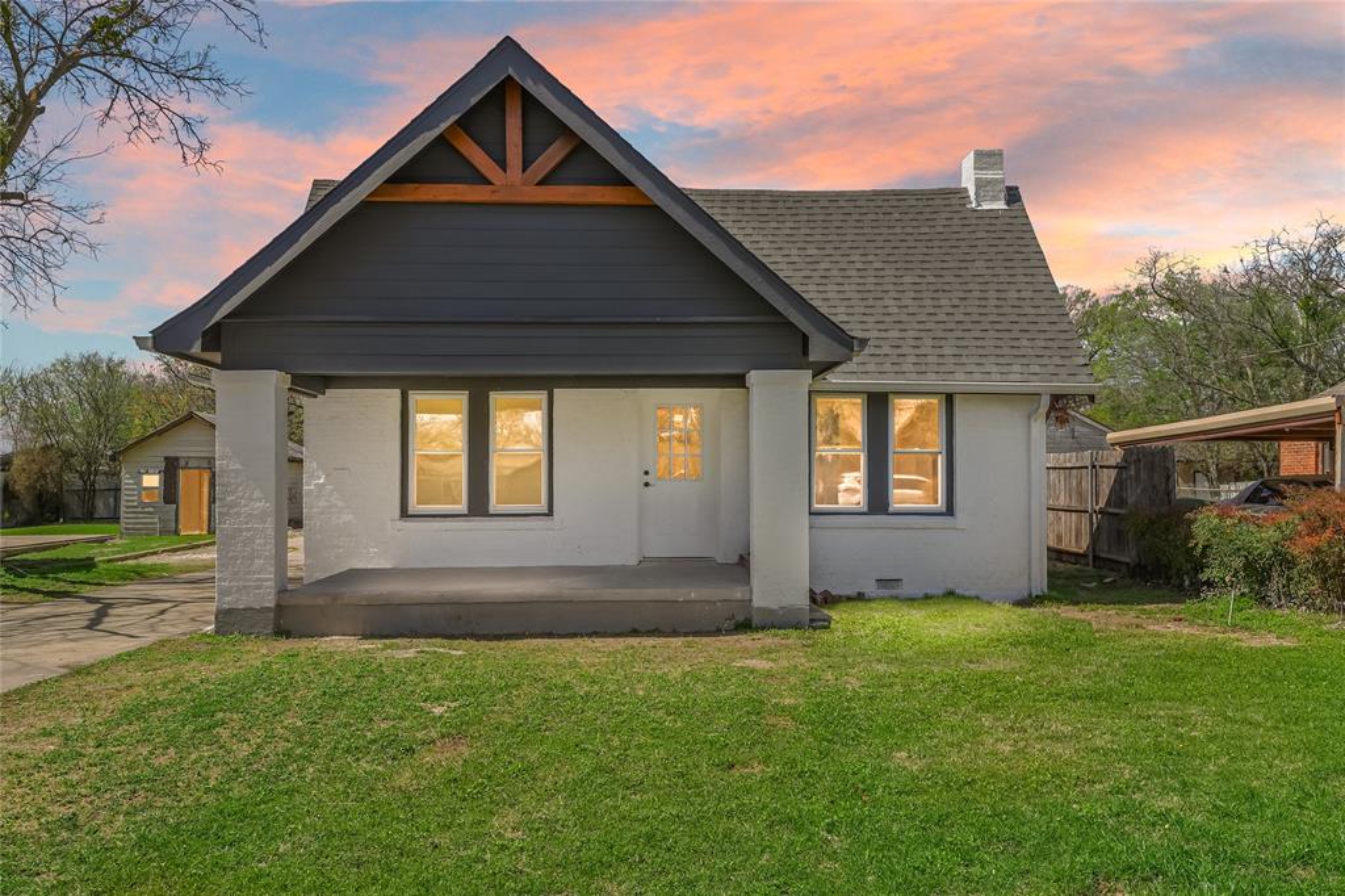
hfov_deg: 63.7
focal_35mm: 29
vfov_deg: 44.9
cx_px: 672
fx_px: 1083
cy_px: 448
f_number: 9
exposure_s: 1/60
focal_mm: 19.8
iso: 100
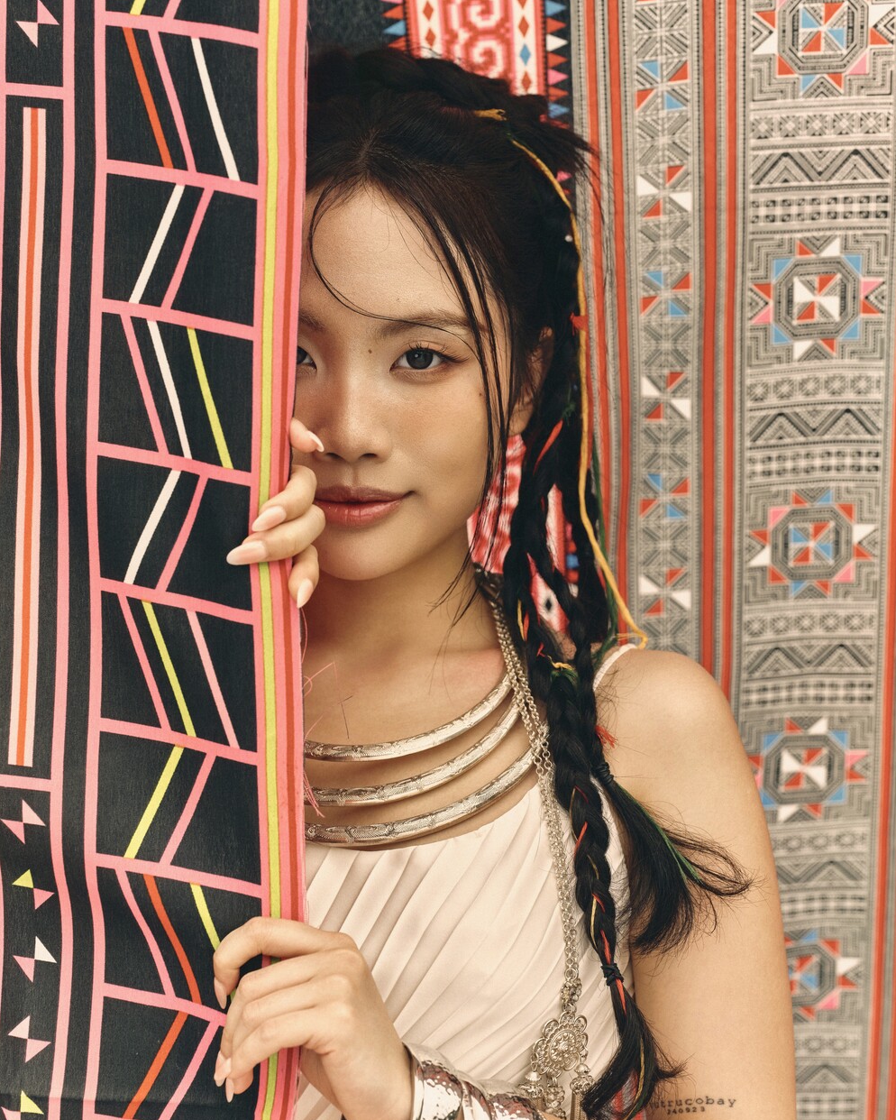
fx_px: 2187
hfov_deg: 23.2
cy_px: 600
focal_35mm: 66
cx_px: 450
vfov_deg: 28.7
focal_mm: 80
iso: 640
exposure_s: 1/1600
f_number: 5.6
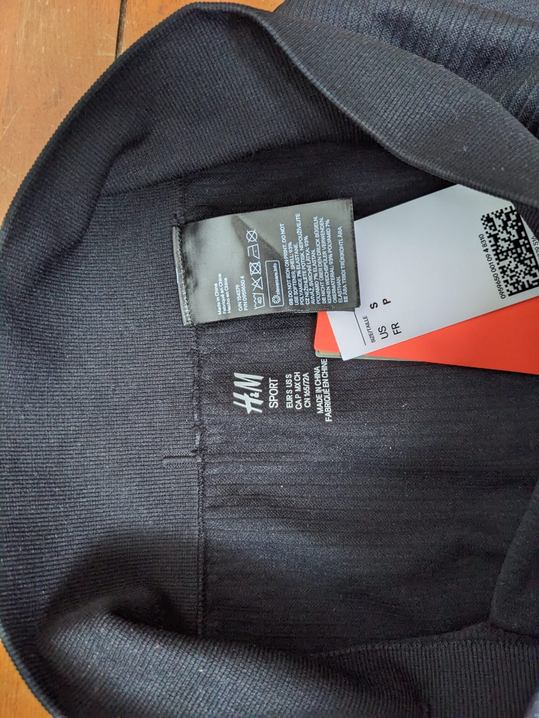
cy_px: 359
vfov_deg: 65.3
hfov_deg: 51.4
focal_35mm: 27
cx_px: 270
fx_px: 561
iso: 152
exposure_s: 1/24
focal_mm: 4.38
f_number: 1.73
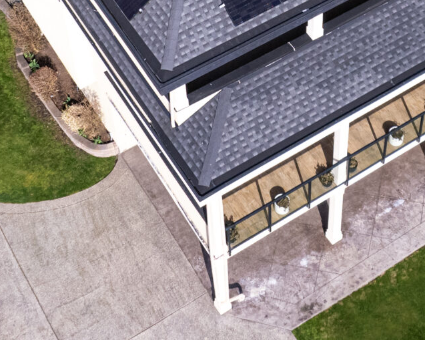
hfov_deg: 22.9
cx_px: 290
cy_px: -149
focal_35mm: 83
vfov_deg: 17.0
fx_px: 1044
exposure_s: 1/200
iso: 200
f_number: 2.8
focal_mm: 8.38
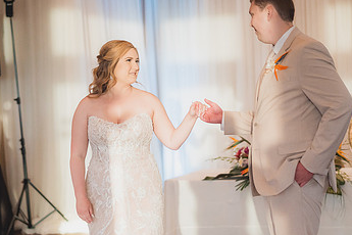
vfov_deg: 16.2
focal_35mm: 84
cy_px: 148
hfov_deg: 24.2
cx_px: 160
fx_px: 821
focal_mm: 50
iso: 1250
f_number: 1.4
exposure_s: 1/3200
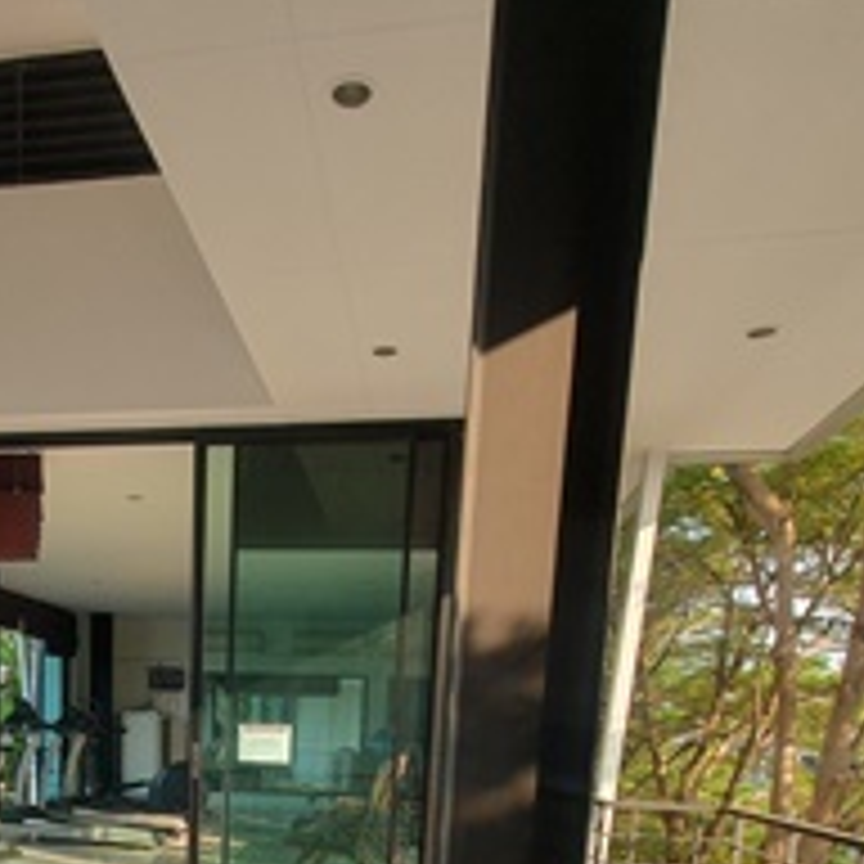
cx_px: 207
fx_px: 932
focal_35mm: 33
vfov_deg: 41.7
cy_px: 902
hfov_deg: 47.7
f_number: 2.2
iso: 50
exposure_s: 1/135
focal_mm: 1.8
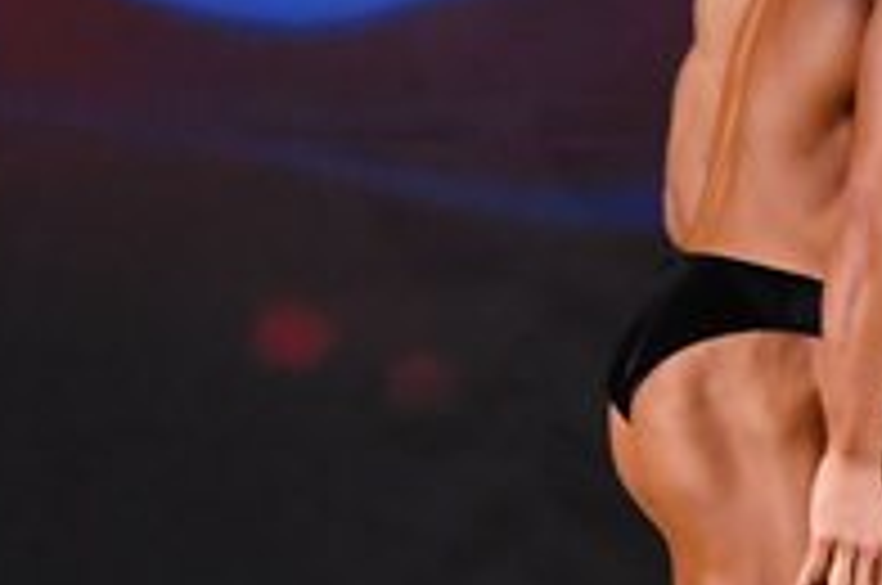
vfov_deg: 1.7
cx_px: 1388
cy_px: 495
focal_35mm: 799
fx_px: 19543
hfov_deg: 2.6
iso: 4000
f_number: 5.6
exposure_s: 1/400
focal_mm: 135
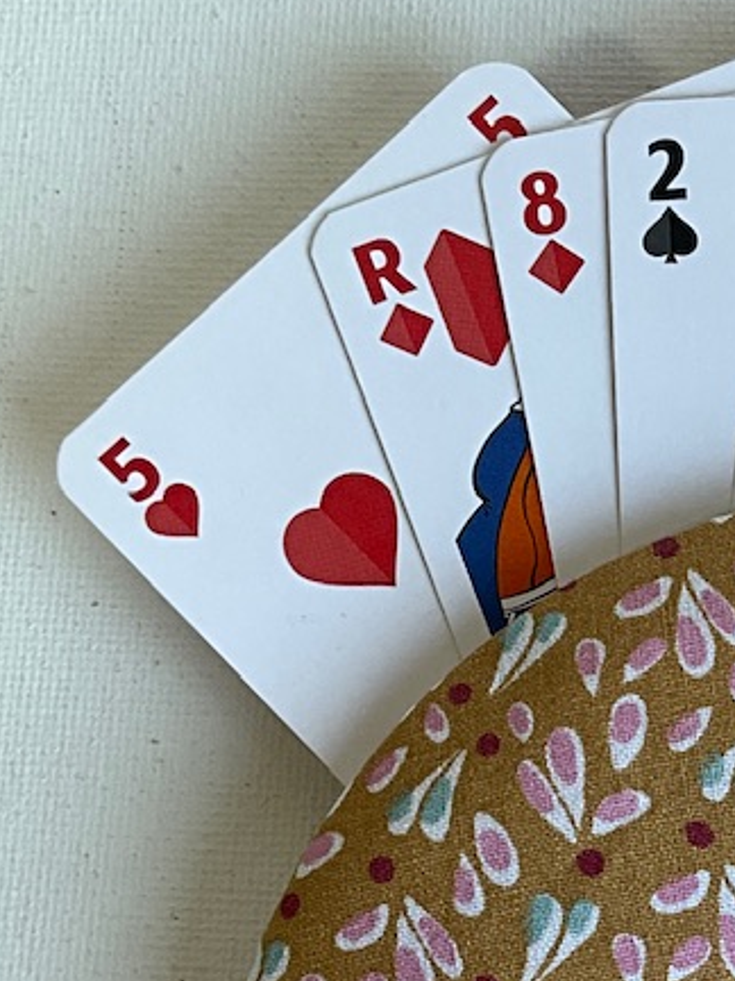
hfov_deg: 16.1
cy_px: 847
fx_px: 2435
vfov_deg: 22.3
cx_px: 1000
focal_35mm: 86
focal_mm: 3
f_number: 1.8
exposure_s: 1/122
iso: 40
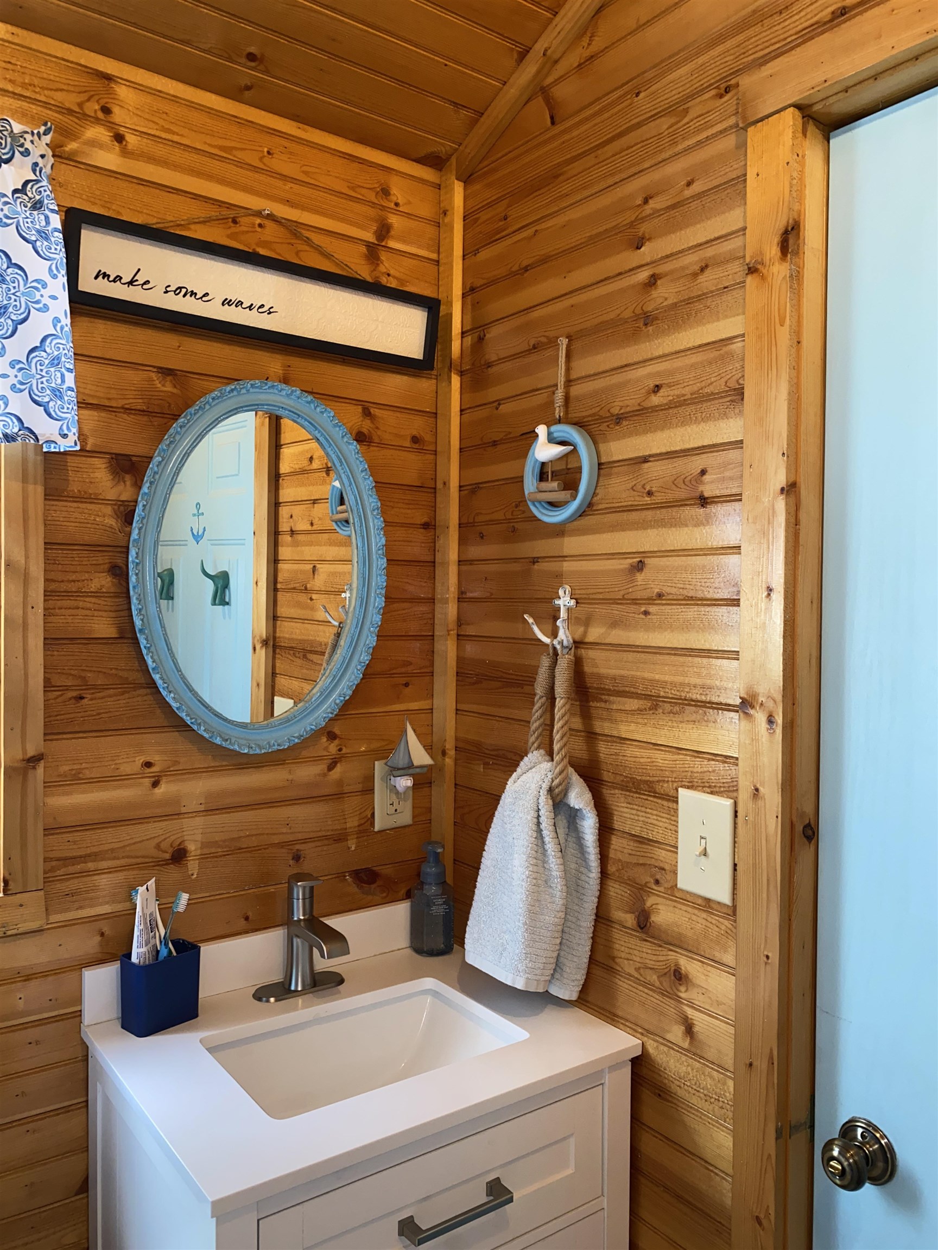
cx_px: 469
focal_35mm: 26
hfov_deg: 53.1
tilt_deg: +0.2
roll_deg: -1.5
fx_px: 939
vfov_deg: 67.3
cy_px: 625
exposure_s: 1/20
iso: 40
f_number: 1.8
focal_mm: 4.25
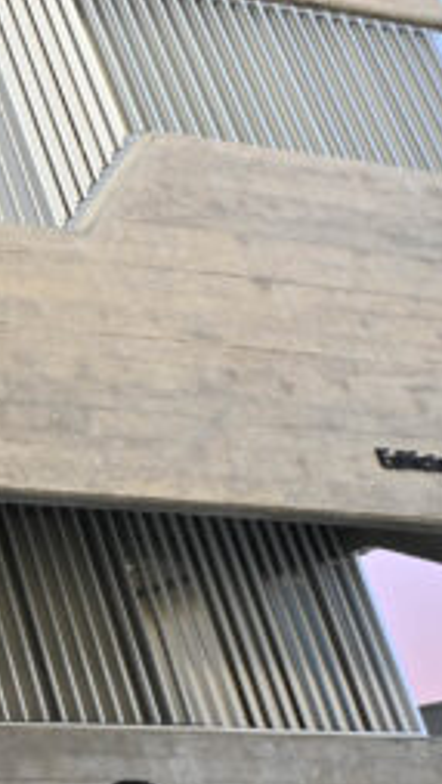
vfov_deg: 35.4
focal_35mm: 59
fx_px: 1228
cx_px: -841
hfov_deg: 11.9
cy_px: 427
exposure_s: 1/200
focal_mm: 14
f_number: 5.6
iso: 200
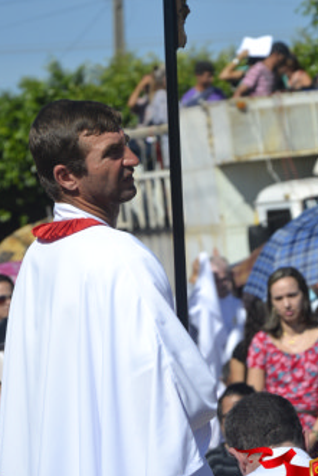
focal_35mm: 238
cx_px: 198
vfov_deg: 8.7
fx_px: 3147
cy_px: 184
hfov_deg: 5.8
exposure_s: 1/640
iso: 100
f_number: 6.3
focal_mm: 105
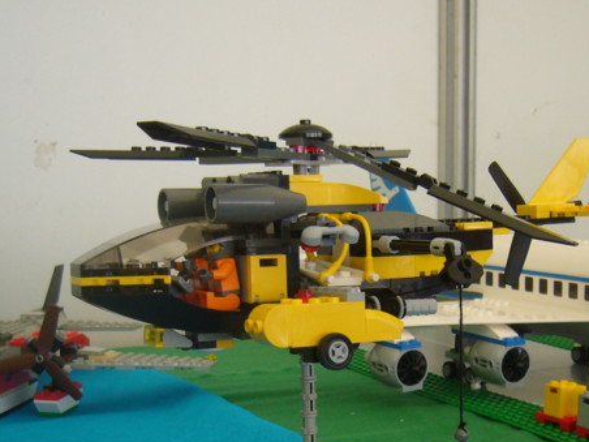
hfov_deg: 31.2
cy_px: 327
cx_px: 332
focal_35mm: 62
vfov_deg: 23.4
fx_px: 1055
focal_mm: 5.8
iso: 100
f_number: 2.8
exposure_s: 1/100
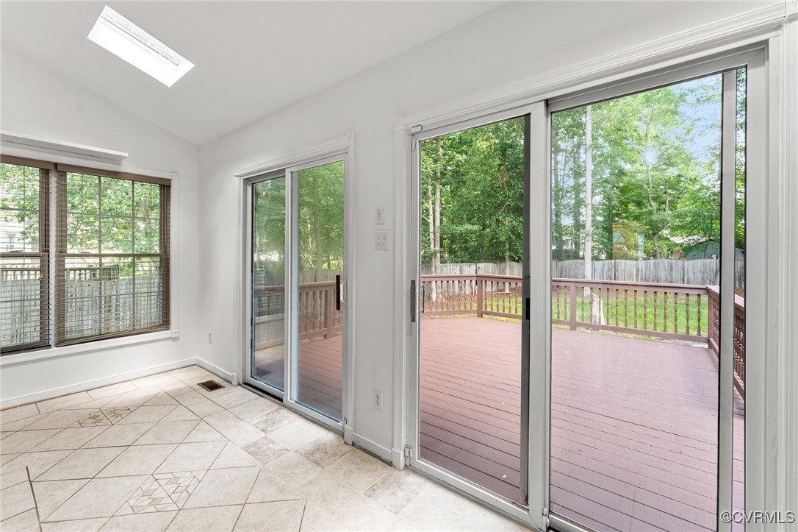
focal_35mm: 14
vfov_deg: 81.2
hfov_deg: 104.3
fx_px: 310
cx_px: 399
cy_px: 266
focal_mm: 14
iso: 1000
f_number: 7.1
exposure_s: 1/60
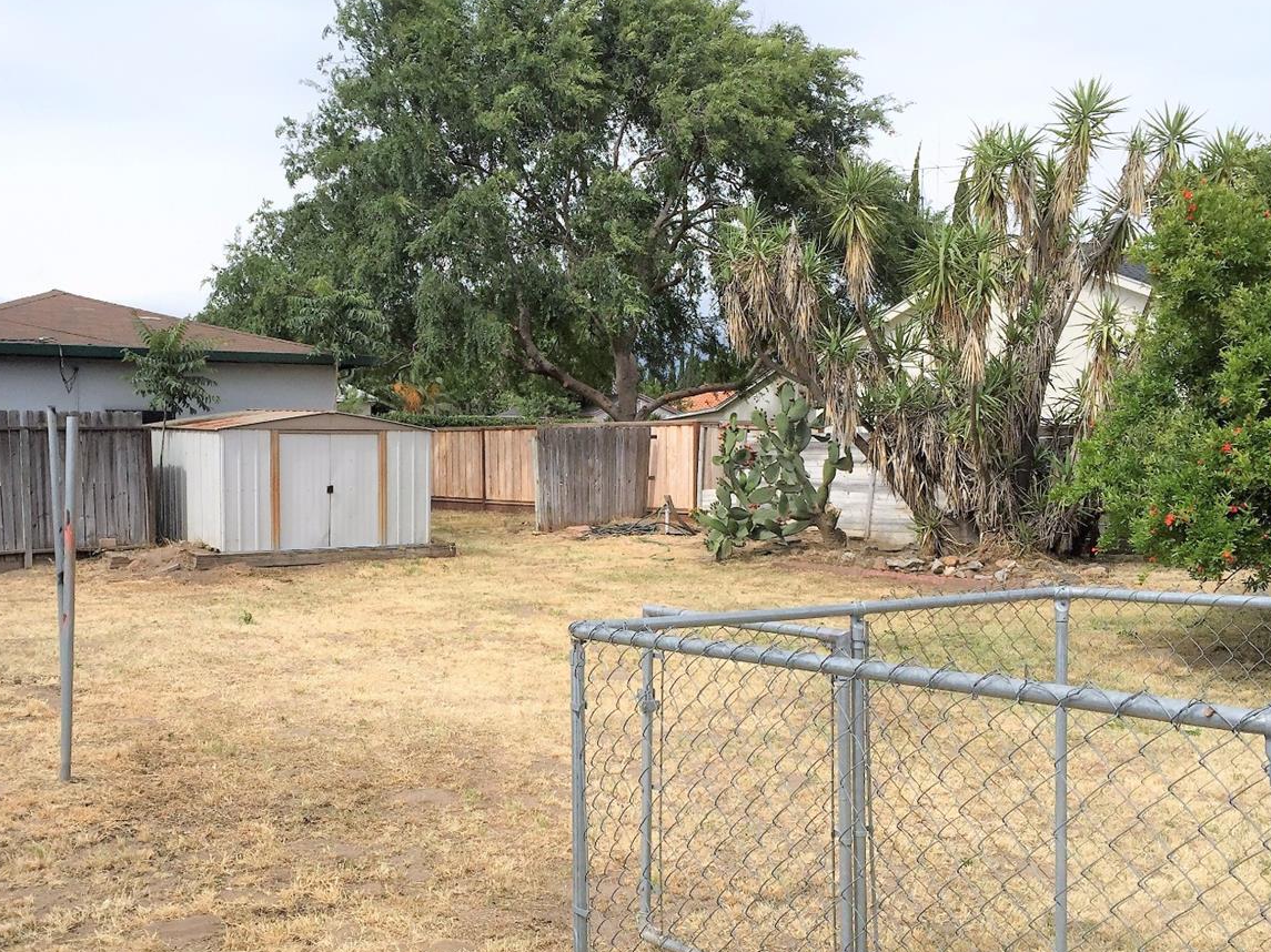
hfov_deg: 48.7
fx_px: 1395
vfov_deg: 37.6
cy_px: 559
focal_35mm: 38
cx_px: 521
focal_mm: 4.15
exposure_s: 1/3597
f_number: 2.2
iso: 32
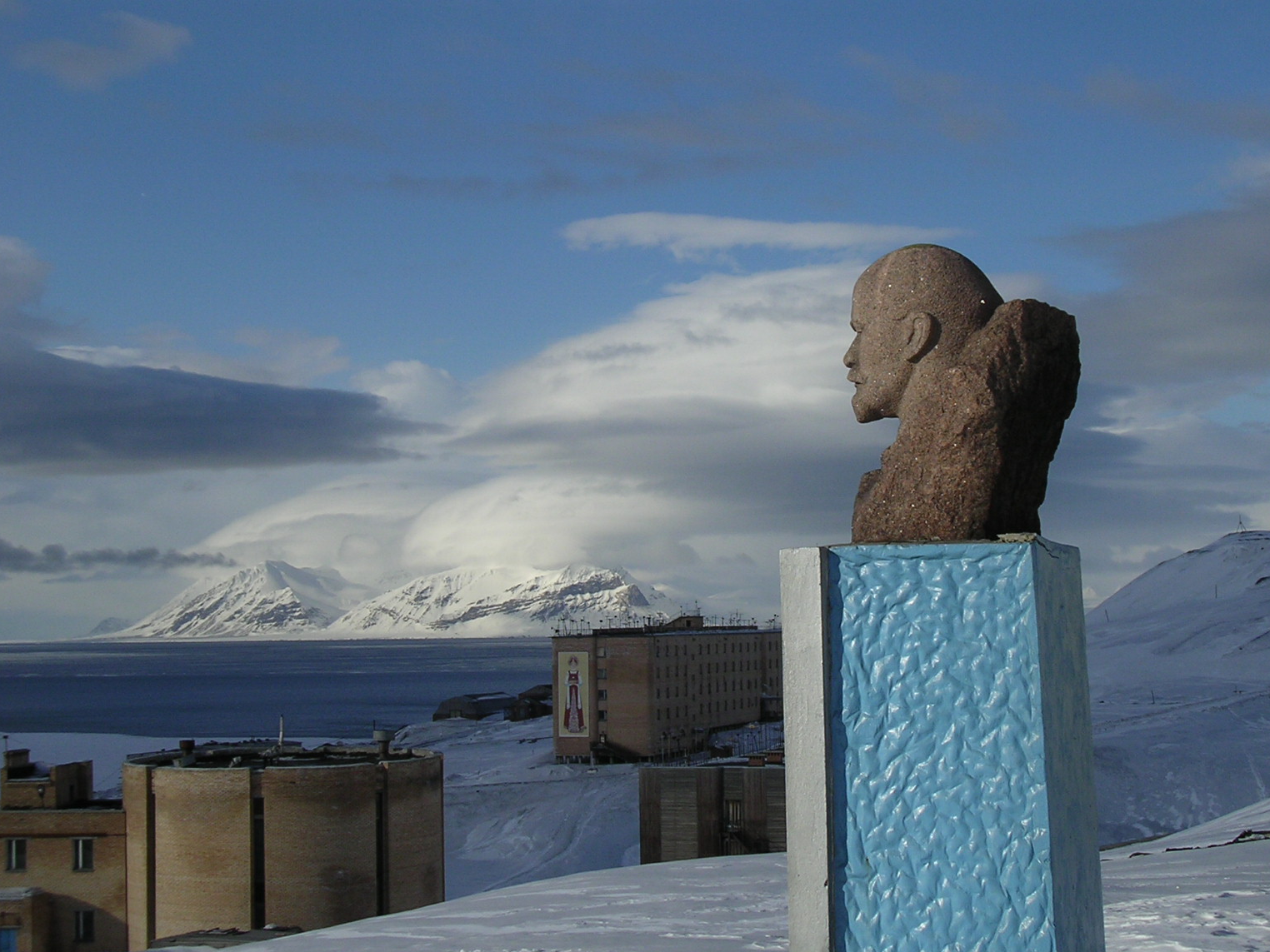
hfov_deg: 30.7
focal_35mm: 63
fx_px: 2311
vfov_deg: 23.3
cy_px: 486
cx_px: 624
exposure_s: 1/1385
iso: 100
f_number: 3.4
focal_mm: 9.1
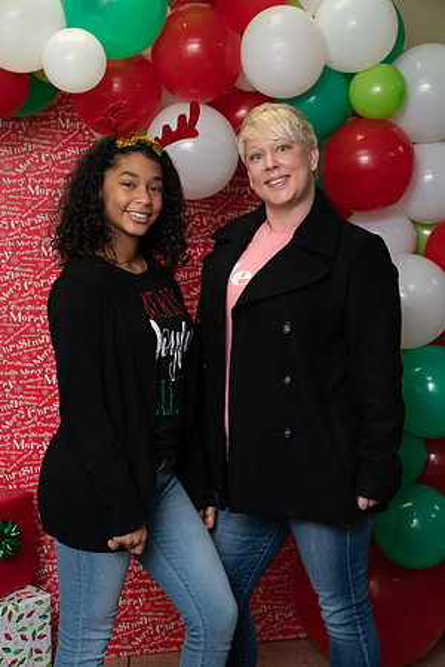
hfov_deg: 19.5
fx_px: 1298
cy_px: 334
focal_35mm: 70
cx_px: 222
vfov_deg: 28.8
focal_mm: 70
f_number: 6.3
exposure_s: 1/80
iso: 400
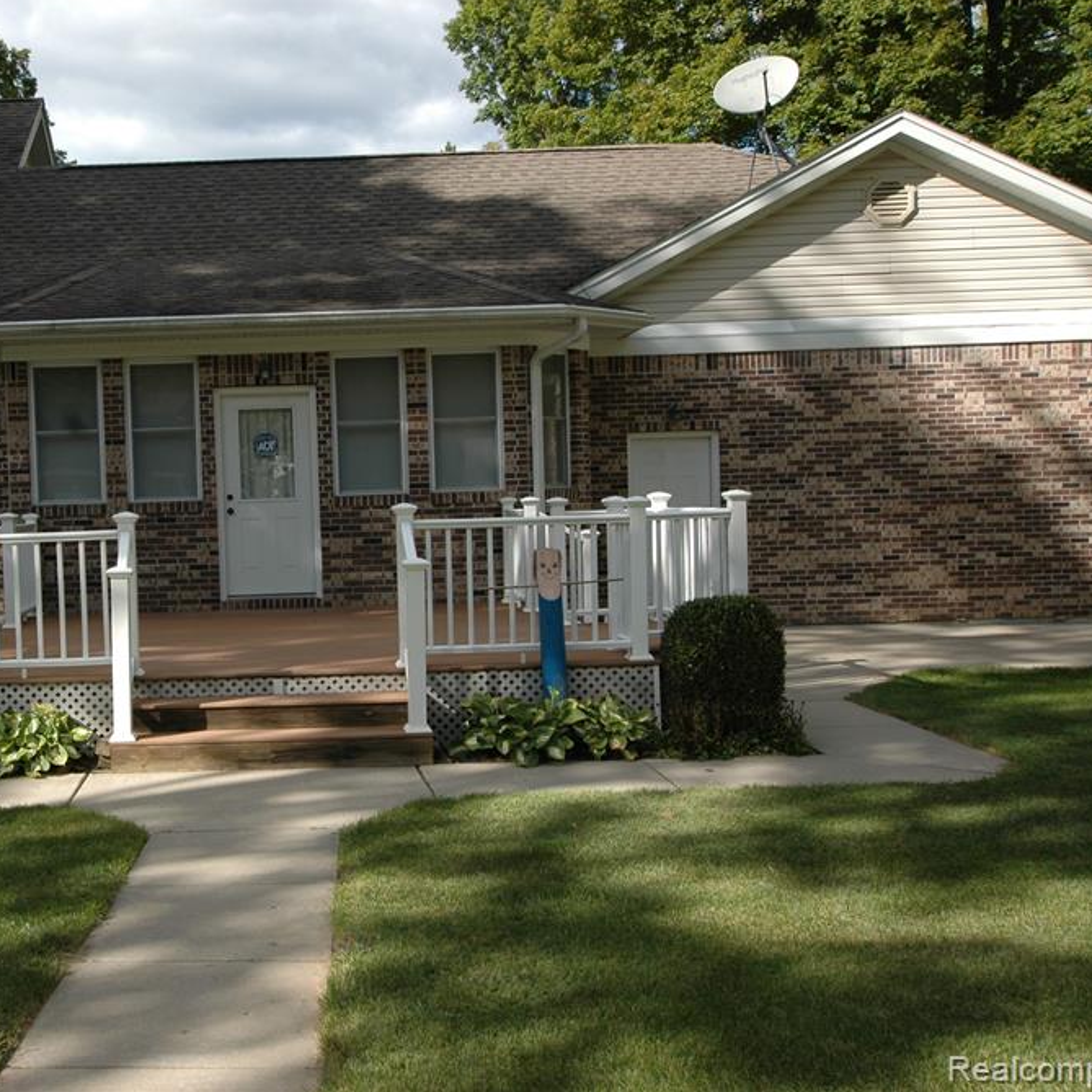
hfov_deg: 41.6
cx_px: 277
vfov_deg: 42.8
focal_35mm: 39
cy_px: 540
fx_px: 1392
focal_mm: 20
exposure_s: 1/250
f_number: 8
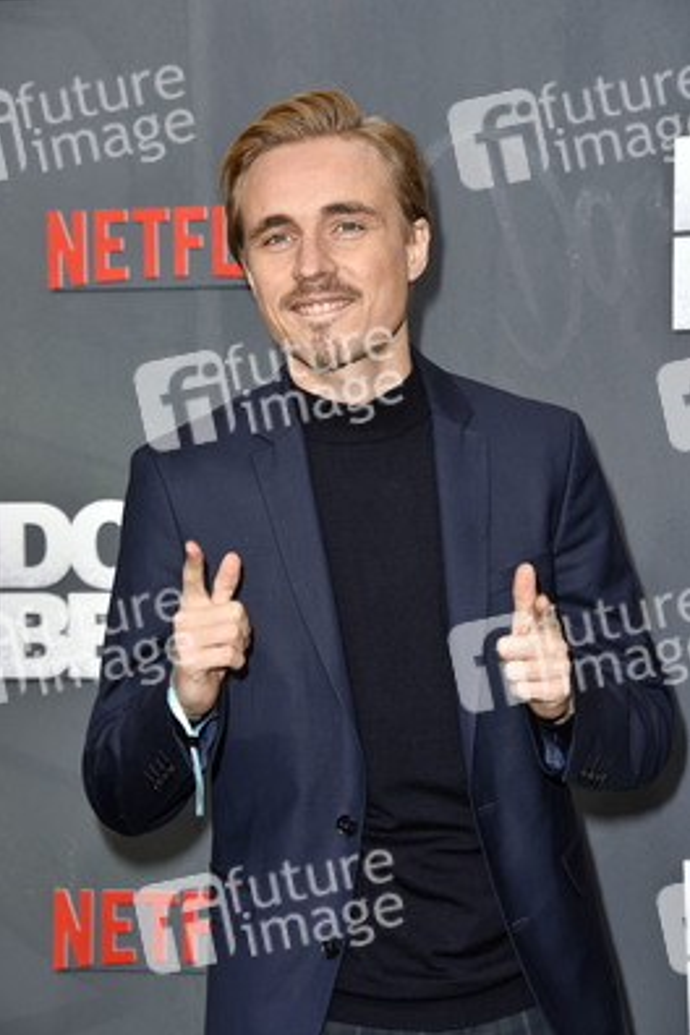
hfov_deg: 13.6
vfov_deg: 20.2
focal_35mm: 101
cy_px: 520
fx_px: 2904
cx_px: 345
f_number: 7.1
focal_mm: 100
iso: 250
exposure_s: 1/200
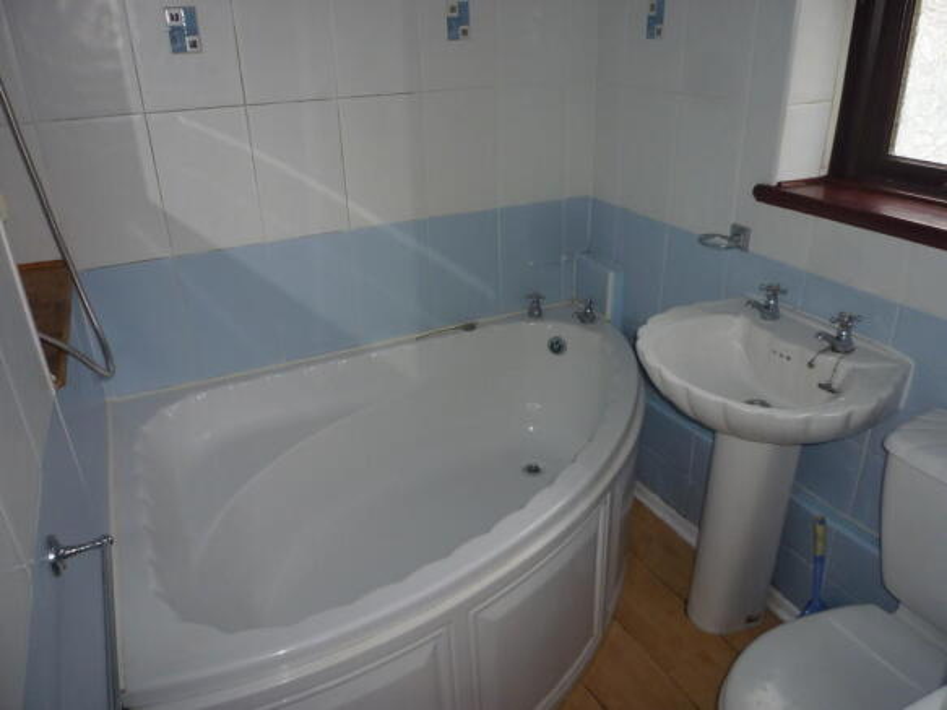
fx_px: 684
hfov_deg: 69.4
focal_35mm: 25
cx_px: 474
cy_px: 355
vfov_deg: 54.9
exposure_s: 1/30
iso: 125
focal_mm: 4.5
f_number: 2.8
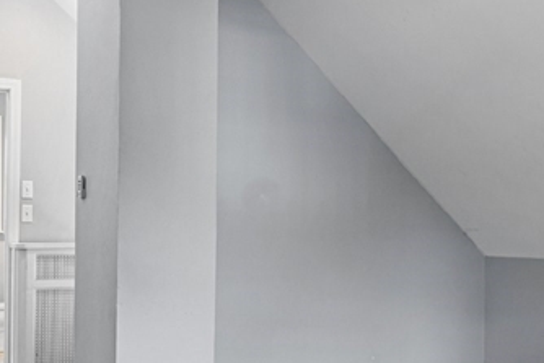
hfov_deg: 40.3
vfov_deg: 27.3
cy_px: 261
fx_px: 741
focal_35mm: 49
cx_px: 300
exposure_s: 3.2
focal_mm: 16
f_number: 8
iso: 100
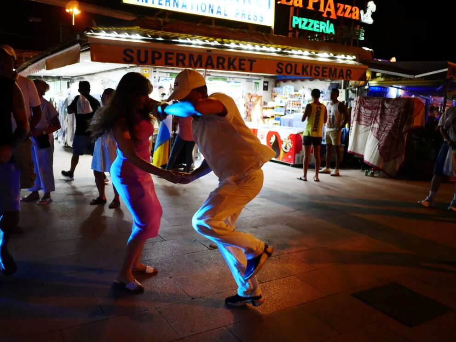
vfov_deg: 45.5
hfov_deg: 58.3
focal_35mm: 31
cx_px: 221
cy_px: 167
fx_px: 409
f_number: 1.7
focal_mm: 15
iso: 3200
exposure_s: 1/250
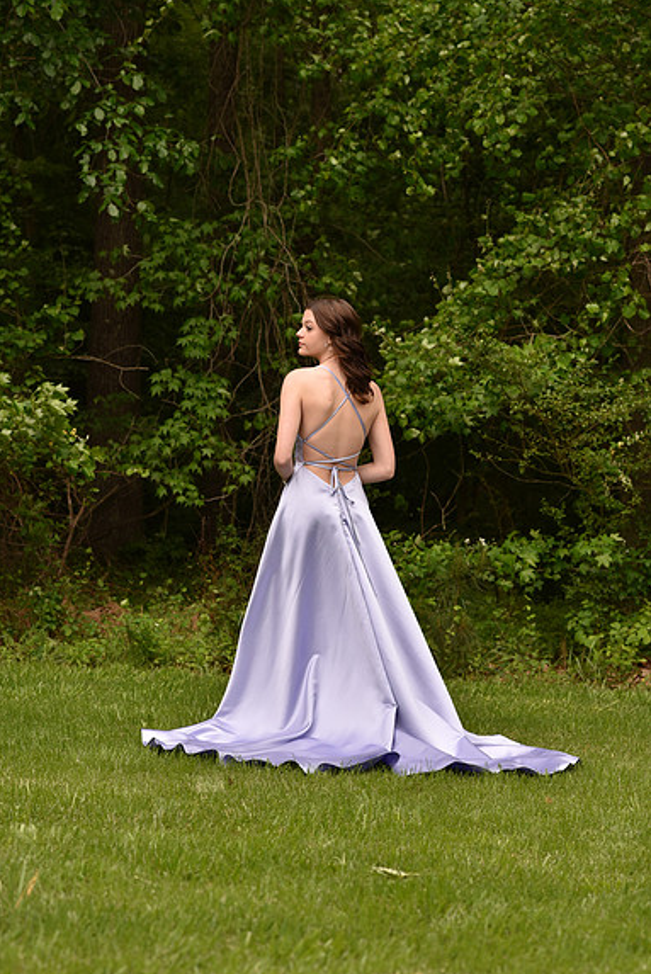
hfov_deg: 15.9
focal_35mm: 86
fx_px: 2328
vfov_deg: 23.6
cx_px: 324
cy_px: 486
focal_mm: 85
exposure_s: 1/320
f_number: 6.3
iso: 200
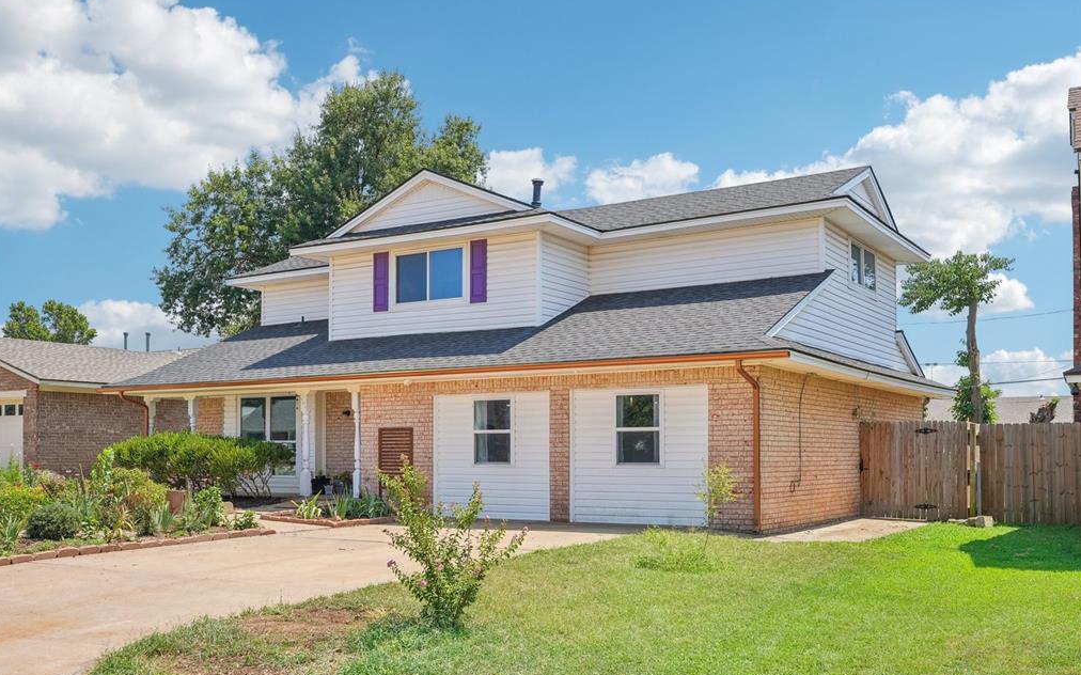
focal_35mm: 34
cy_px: 354
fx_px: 1001
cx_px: 540
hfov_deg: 56.7
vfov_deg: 37.2
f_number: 8
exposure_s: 1/125
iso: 100
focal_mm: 33
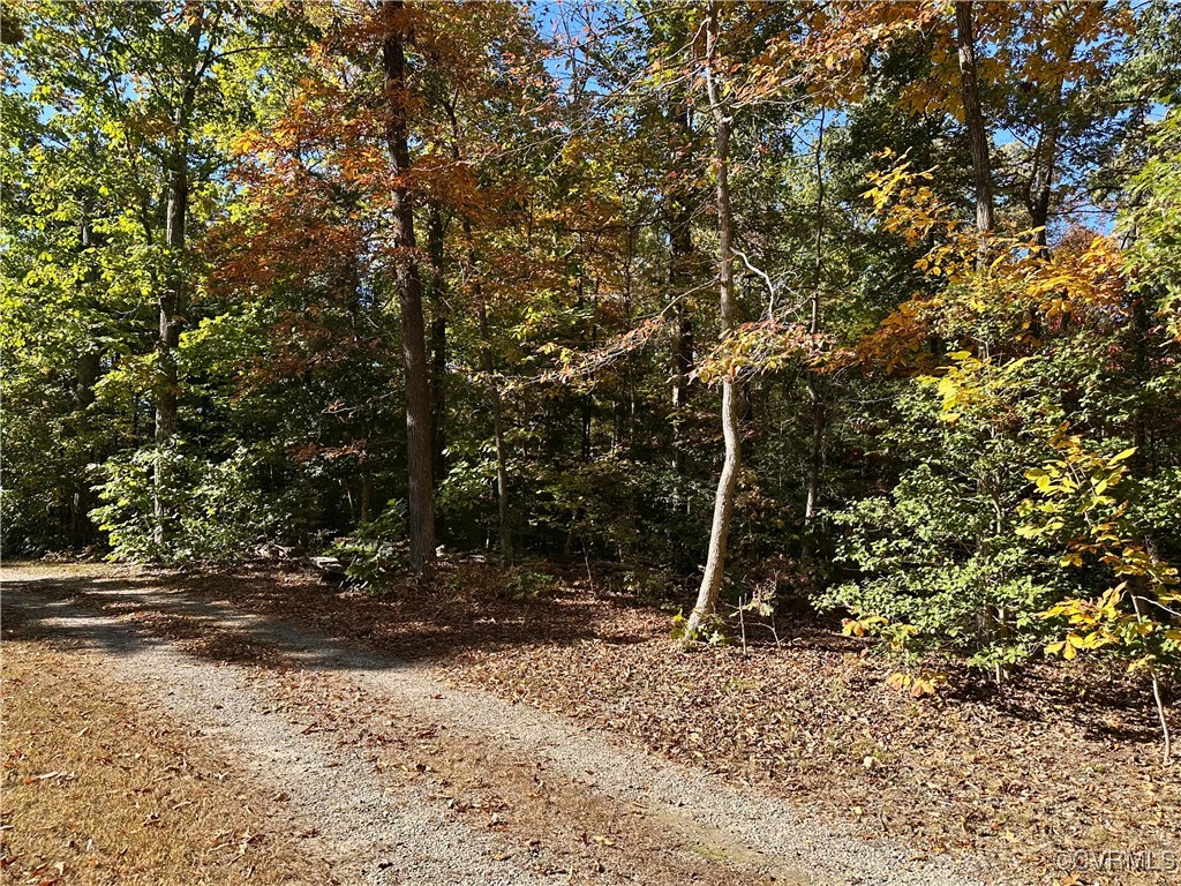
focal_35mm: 24
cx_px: 590
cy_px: 443
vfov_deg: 56.8
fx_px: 819
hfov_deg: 71.6
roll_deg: -1.4
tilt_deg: +7.0
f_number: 1.78
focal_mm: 6.86
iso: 80
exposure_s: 1/935
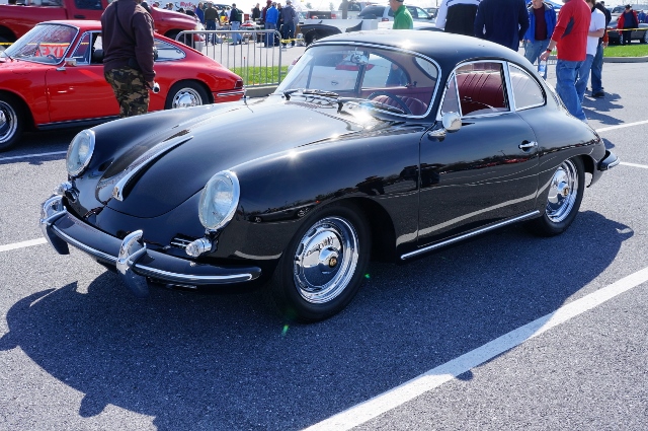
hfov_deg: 48.0
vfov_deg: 32.9
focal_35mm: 40
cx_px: 324
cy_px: 216
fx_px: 728
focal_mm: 27
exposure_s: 1/80
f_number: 11
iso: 100
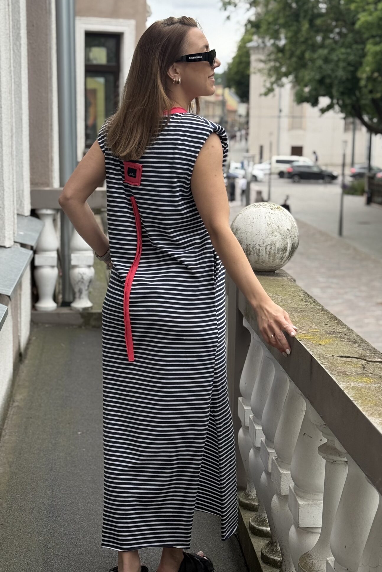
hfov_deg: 20.6
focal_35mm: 66
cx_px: 170
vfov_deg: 30.5
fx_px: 1050
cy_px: 302
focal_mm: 6.76
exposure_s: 1/1353
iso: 80
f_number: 1.78
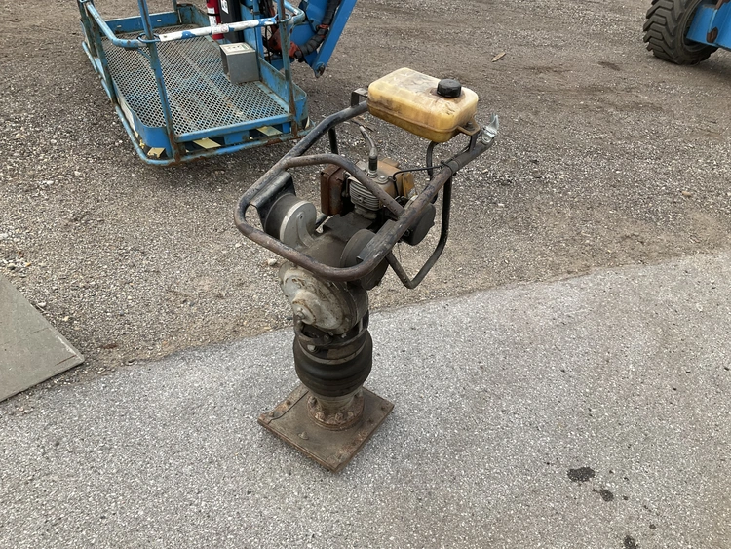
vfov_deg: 48.3
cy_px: 274
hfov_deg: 61.6
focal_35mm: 29
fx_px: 613
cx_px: 366
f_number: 1.8
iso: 25
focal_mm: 3
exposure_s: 1/804
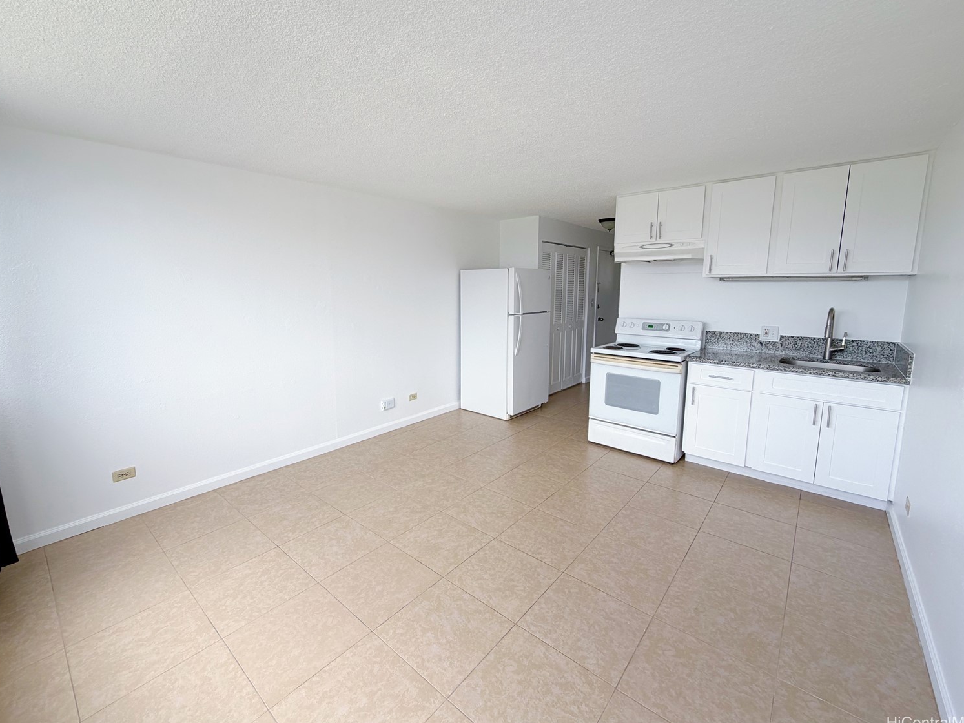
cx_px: 466
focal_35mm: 15
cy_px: 341
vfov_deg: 81.7
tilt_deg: -7.4
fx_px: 418
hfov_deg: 98.1
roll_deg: +0.2
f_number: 2.2
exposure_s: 1/328
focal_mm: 2.22
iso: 50
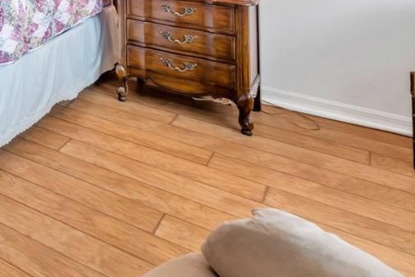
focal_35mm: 44
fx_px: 507
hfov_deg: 31.7
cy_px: -130
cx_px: -149
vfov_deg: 24.3
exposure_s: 1/1.25
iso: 80
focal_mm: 14
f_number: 9
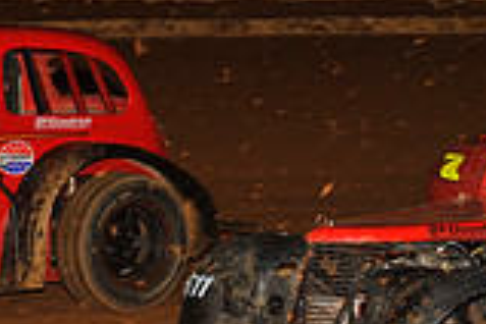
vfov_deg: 4.7
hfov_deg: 7.0
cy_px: 186
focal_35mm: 291
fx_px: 3928
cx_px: 562
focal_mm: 80
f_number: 7.1
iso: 500
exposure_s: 1/250
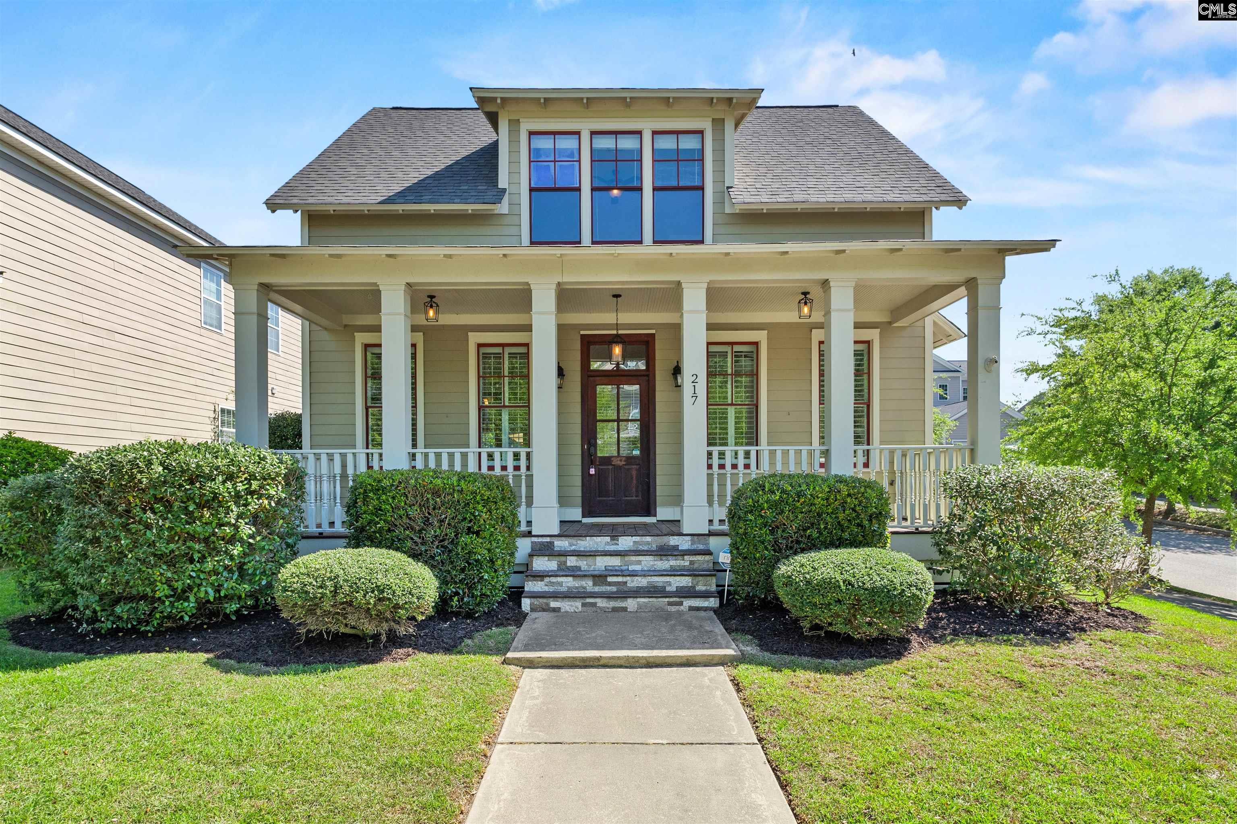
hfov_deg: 95.0
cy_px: 412
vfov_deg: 72.1
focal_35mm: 16
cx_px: 618
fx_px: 567
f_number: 6.3
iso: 200
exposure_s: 1/250
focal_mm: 11
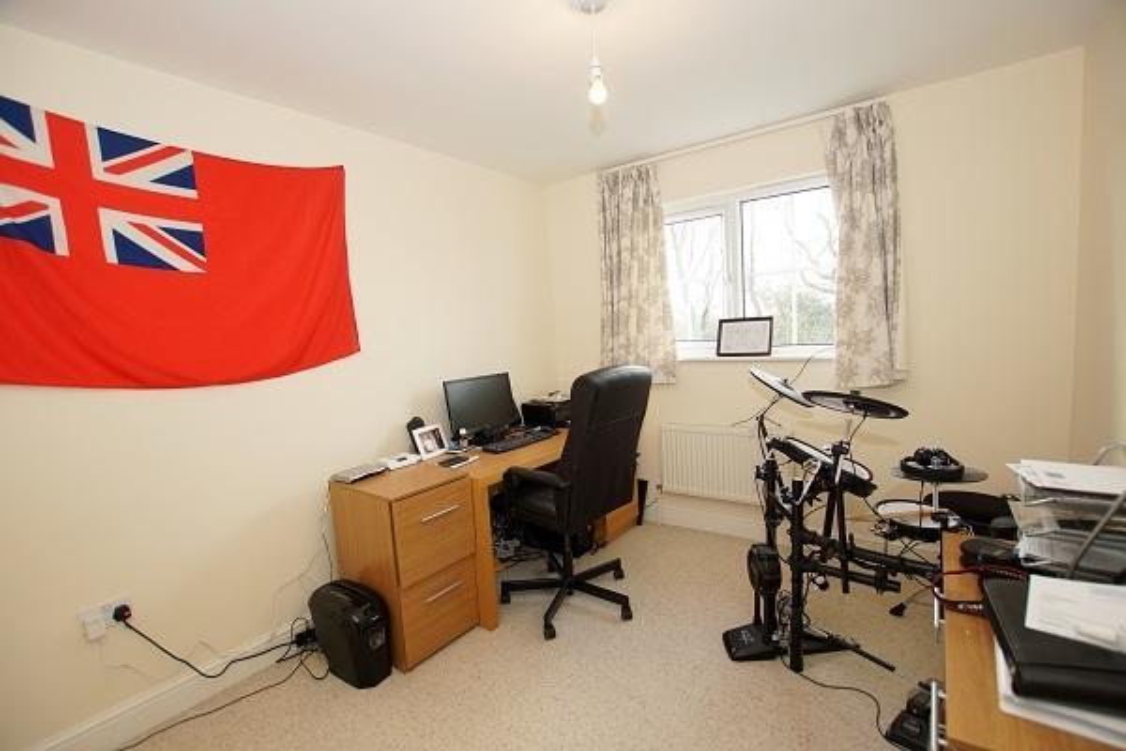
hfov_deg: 100.4
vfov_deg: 77.3
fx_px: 469
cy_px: 376
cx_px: 563
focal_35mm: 15
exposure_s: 1/60
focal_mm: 10
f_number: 3.5
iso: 320
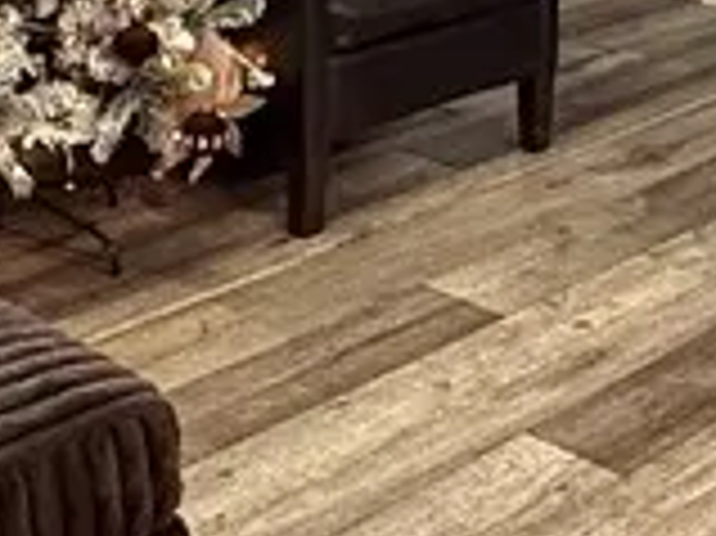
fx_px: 1860
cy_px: -239
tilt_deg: -6.9
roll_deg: -0.7
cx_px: 468
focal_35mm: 90
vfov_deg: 15.3
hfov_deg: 21.7
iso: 500
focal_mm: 2.22
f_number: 2.2
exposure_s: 1/60
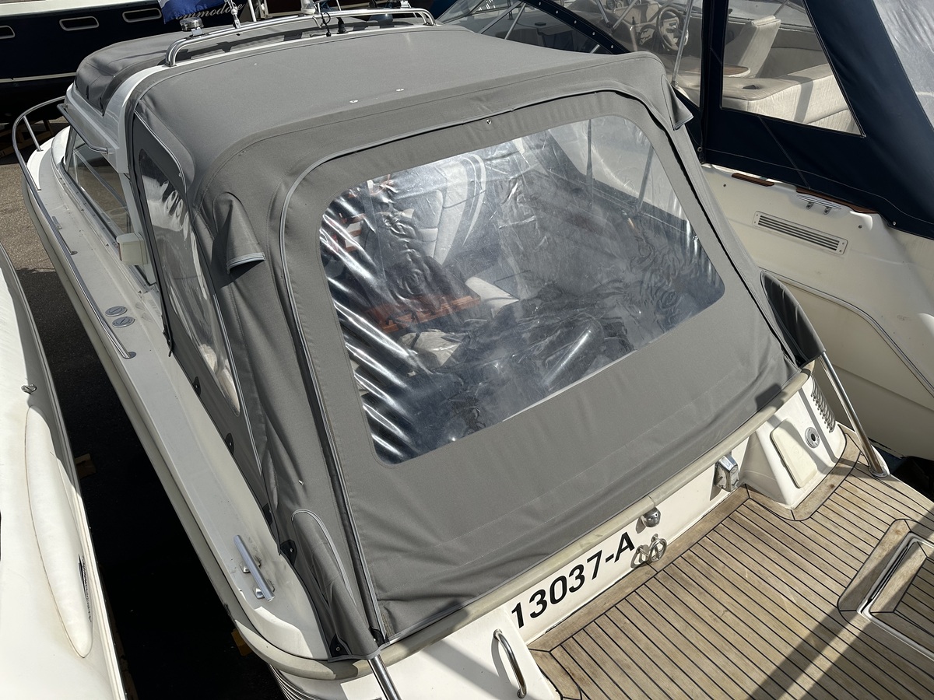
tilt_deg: -32.6
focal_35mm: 24
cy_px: 350
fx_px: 648
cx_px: 467
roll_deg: +3.8
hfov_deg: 71.6
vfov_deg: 56.8
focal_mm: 6.86
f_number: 1.78
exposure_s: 1/10753
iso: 80
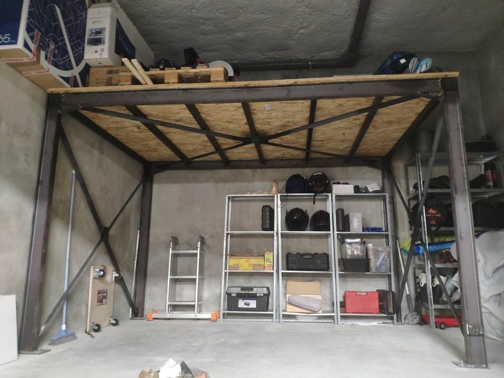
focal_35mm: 21
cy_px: 189
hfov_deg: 79.0
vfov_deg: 63.4
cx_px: 252
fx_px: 306
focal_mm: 4.22
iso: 2362
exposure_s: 1/13
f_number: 1.8
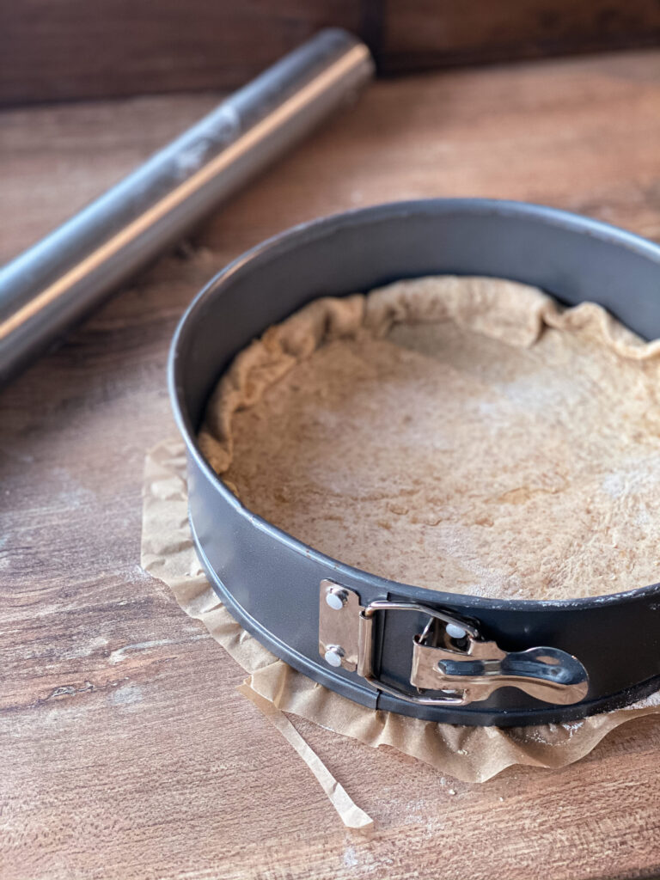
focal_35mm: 52
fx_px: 1322
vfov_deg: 36.8
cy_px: 440
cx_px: 330
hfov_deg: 28.0
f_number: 2
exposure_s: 1/100
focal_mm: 6
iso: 160
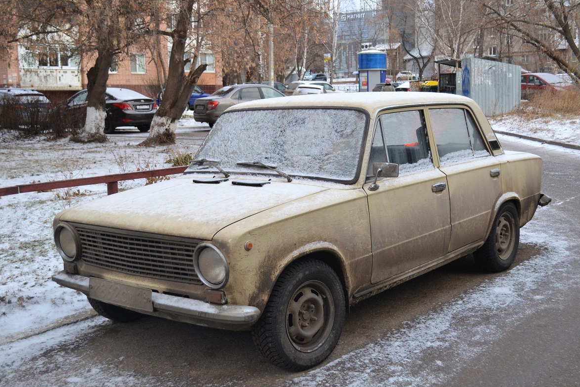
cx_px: 296
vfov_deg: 31.2
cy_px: 194
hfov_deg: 45.4
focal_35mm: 43
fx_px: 693
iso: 1000
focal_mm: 28
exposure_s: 1/500
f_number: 4.5
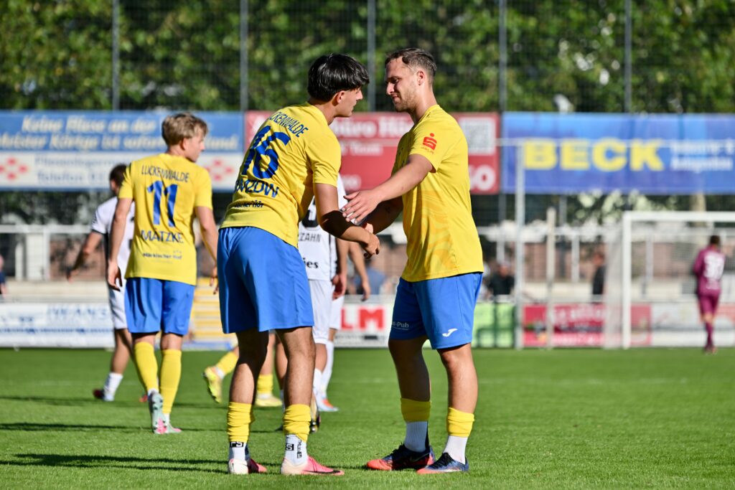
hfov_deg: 7.4
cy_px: 245
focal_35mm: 280
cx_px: 368
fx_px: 5717
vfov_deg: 4.9
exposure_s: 1/1600
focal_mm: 280
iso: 160
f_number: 5.6
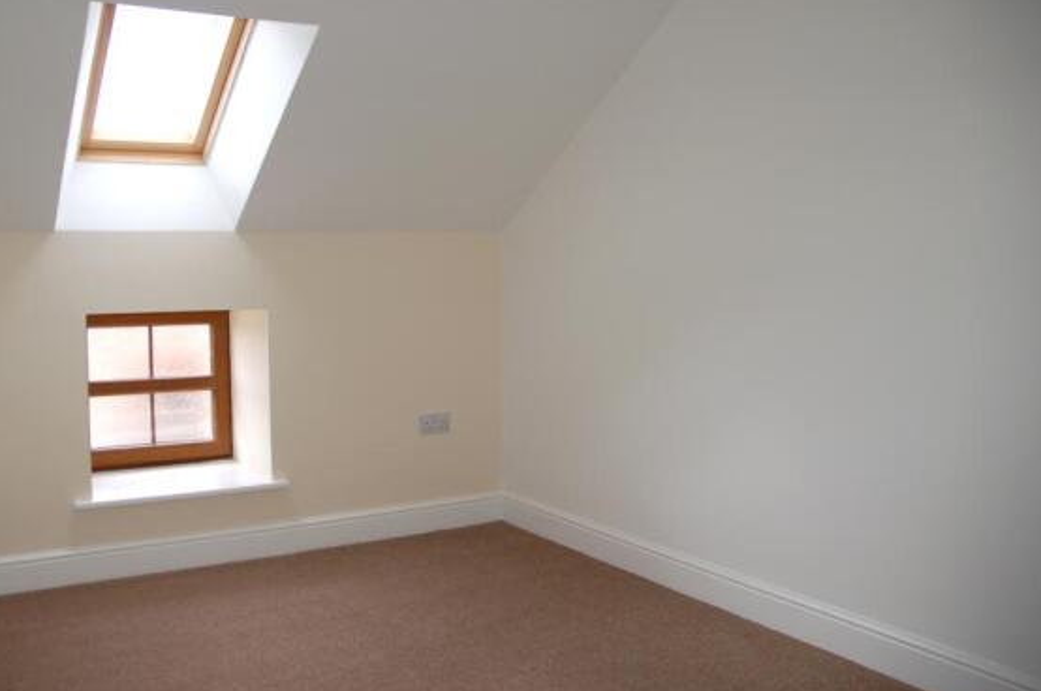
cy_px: 308
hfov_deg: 58.4
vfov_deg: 41.0
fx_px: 924
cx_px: 428
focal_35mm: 32
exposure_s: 1/100
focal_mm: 18
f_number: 3.5
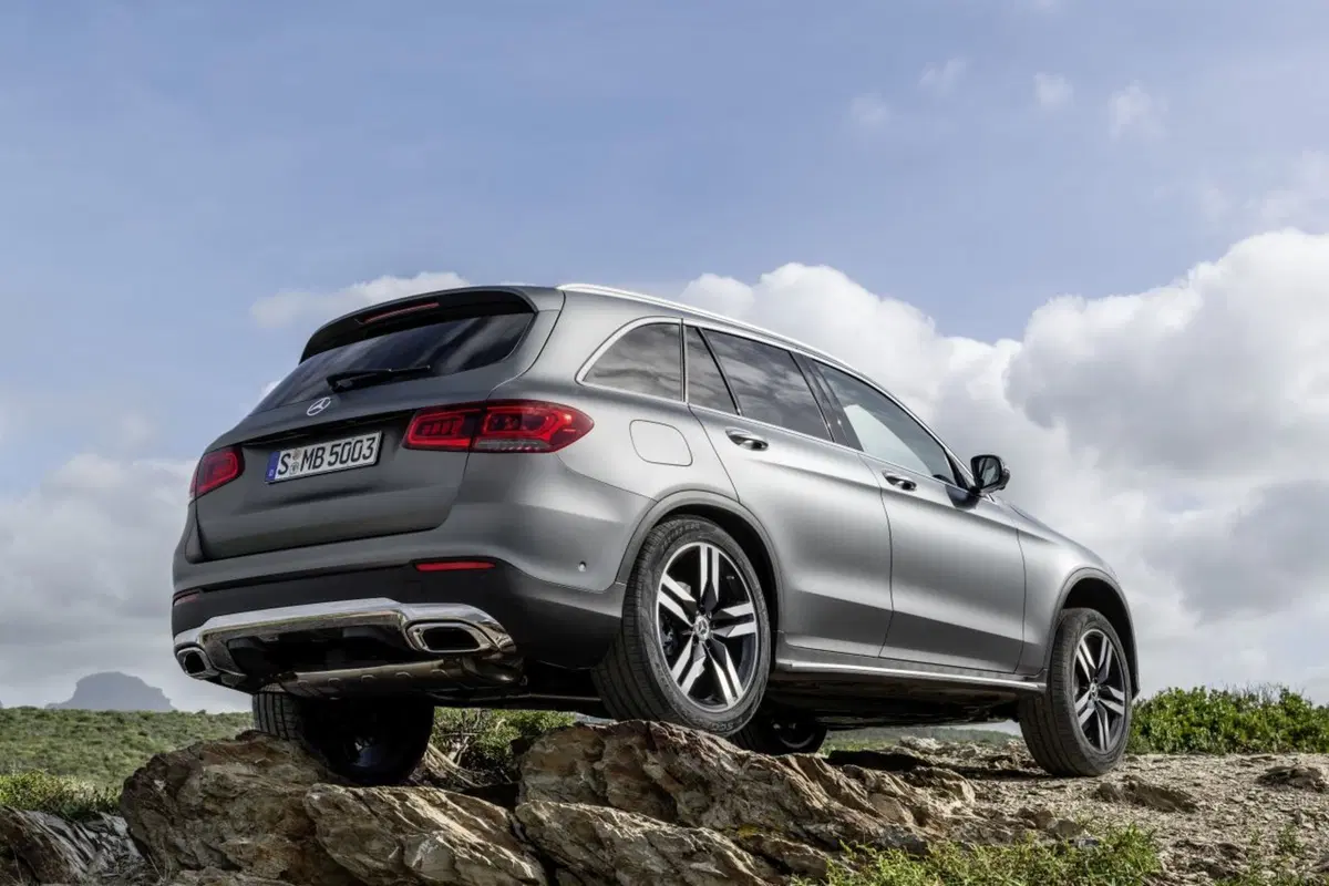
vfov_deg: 27.0
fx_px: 1846
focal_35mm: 50
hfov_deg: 39.6
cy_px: 443
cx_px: 664
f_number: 11
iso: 100
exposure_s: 1/250
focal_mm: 50
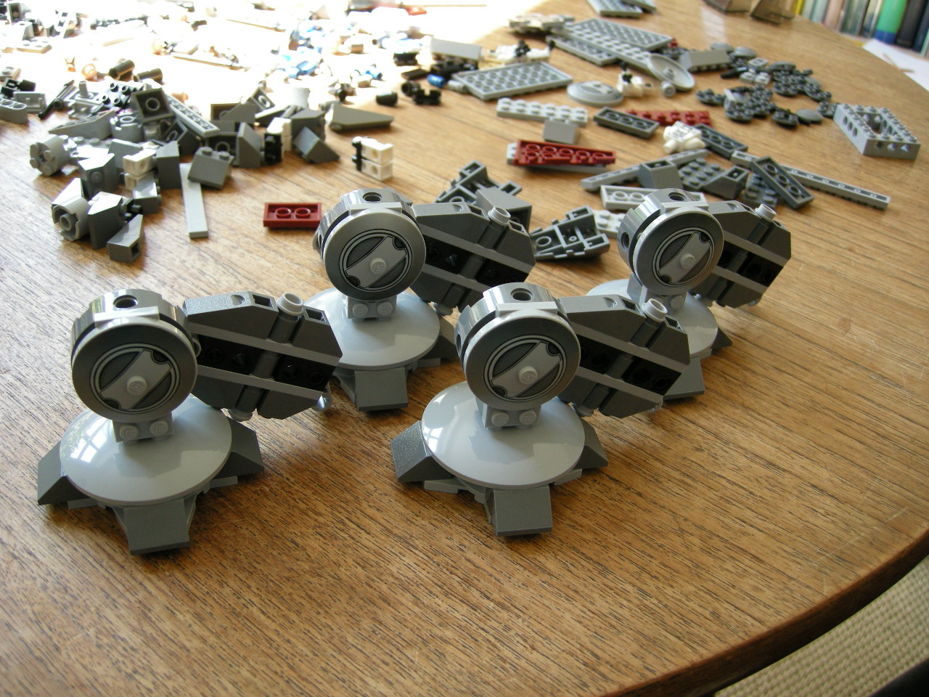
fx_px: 966
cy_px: 348
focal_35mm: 36
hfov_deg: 51.4
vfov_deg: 39.7
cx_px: 464
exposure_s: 1/59.7
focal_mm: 7.5
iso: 111
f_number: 2.7
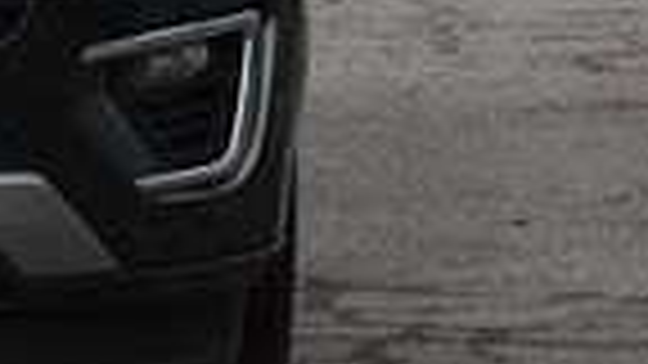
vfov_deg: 3.7
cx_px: -333
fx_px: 5533
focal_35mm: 322
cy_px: -366
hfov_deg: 6.6
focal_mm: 46
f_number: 5.3
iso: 800
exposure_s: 1/200
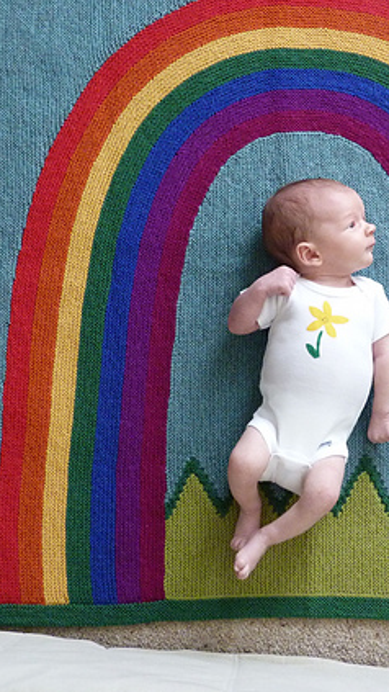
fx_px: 1118
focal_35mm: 61
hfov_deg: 19.5
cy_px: 311
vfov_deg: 34.3
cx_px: 322
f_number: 3.1
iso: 400
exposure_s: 1/60
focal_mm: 6.7
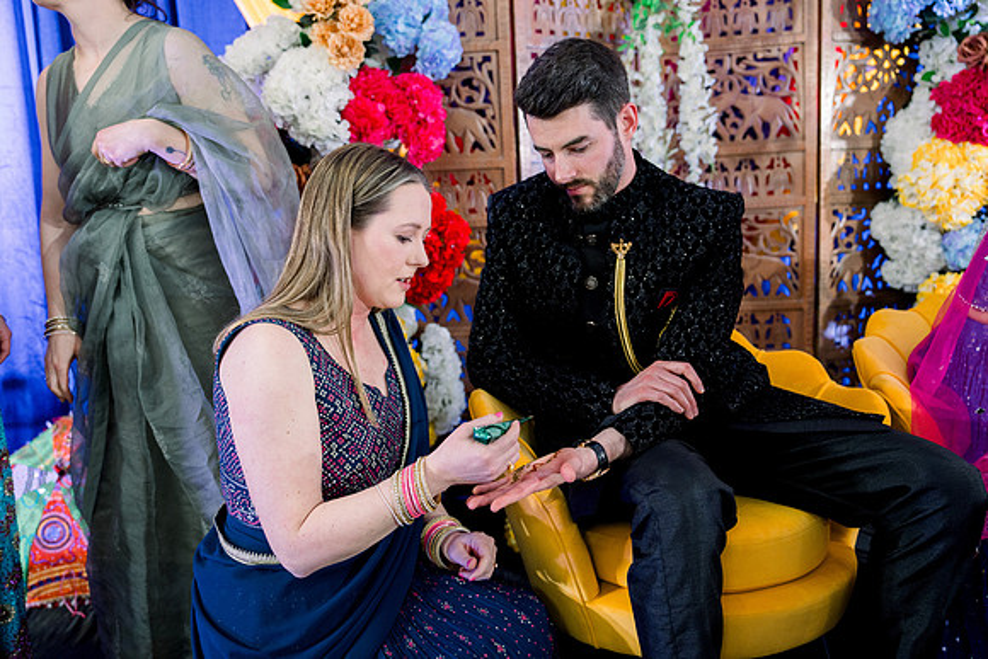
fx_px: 851
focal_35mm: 31
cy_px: 330
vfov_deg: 42.3
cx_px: 494
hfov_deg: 60.3
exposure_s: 1/125
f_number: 2.8
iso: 1250
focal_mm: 31
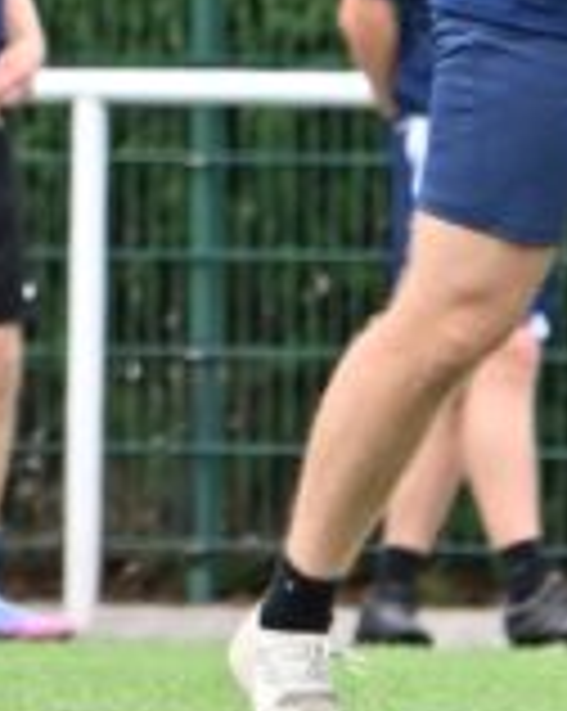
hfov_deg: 1.1
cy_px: -164
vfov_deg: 1.4
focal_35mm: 1400
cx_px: -752
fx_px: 29424
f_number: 5.3
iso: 800
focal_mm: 230
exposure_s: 1/1600
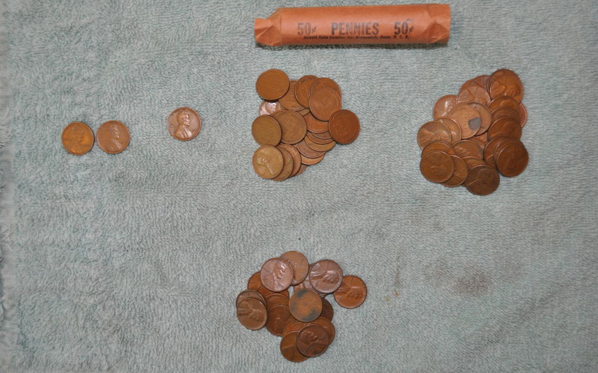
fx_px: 652
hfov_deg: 49.3
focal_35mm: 40
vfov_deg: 32.0
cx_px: 298
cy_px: 177
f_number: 4.2
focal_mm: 26
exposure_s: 1/60
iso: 800
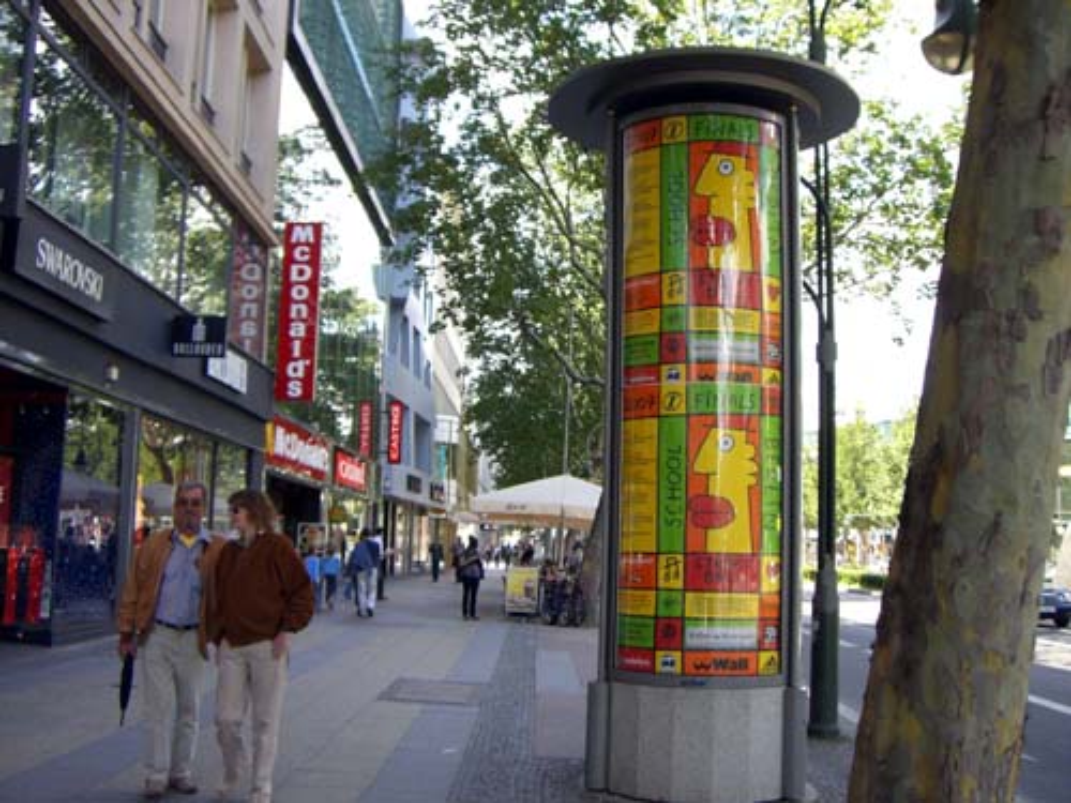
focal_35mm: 38
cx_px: 536
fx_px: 1176
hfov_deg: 49.0
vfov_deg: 37.7
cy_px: 402
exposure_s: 1/160
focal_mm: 6.2
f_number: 2.7
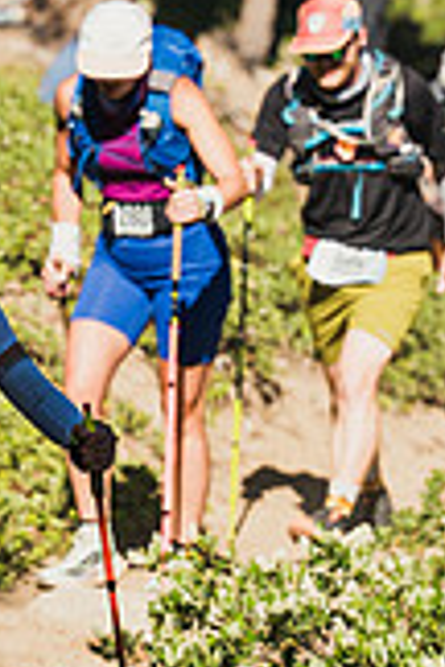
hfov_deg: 3.3
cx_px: -41
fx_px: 7713
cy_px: 403
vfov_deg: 5.0
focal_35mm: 416
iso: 100
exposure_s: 1/2000
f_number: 4.5
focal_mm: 150
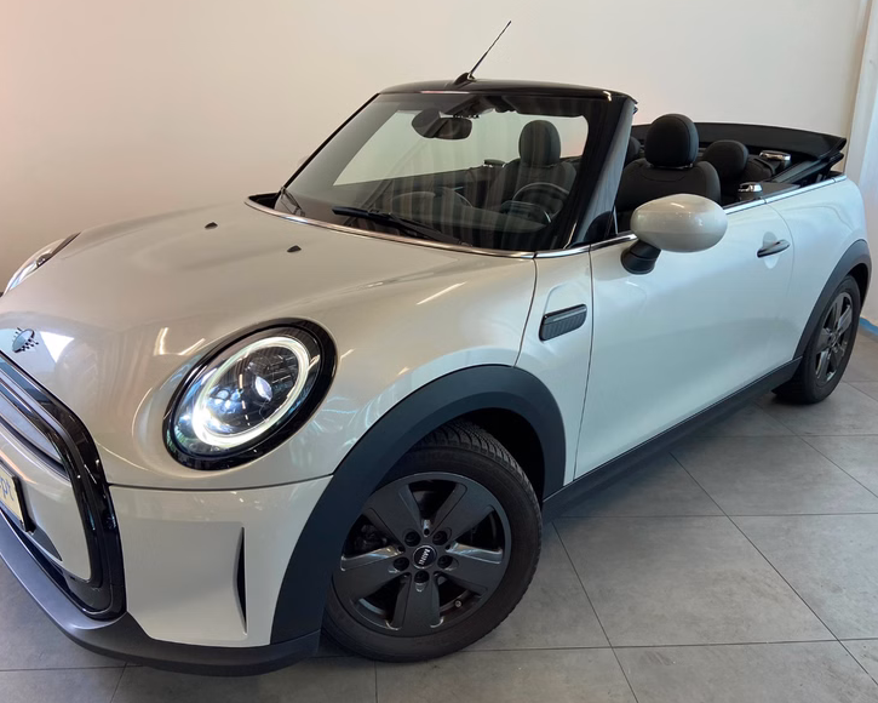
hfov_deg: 62.2
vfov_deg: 51.5
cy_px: 350
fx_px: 728
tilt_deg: -19.7
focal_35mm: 28
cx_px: 414
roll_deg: -0.7
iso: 100
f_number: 1.8
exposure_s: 1/100
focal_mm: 4.25
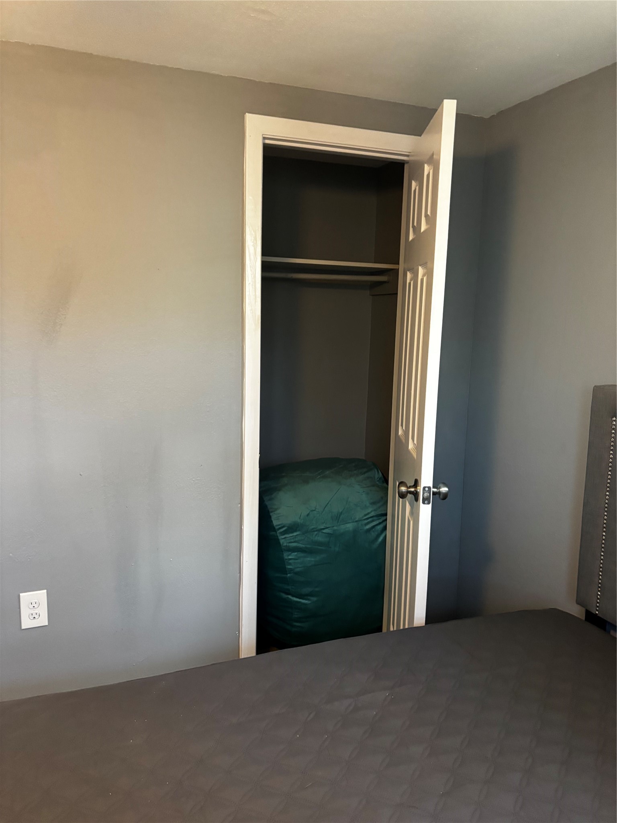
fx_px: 618
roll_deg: -4.6
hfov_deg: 53.1
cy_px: 412
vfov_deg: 67.3
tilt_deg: -7.9
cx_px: 308
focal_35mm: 26
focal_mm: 5.96
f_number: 1.6
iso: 500
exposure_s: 1/40
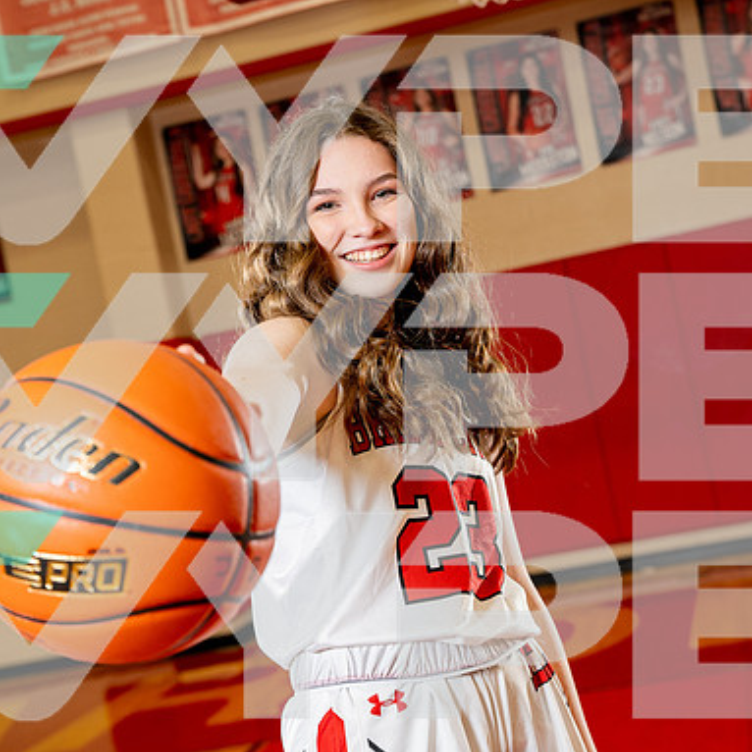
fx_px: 1647
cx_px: 365
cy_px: 378
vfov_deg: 25.7
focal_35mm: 67
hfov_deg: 25.7
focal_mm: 52
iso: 500
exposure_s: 1/250
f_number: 4.5
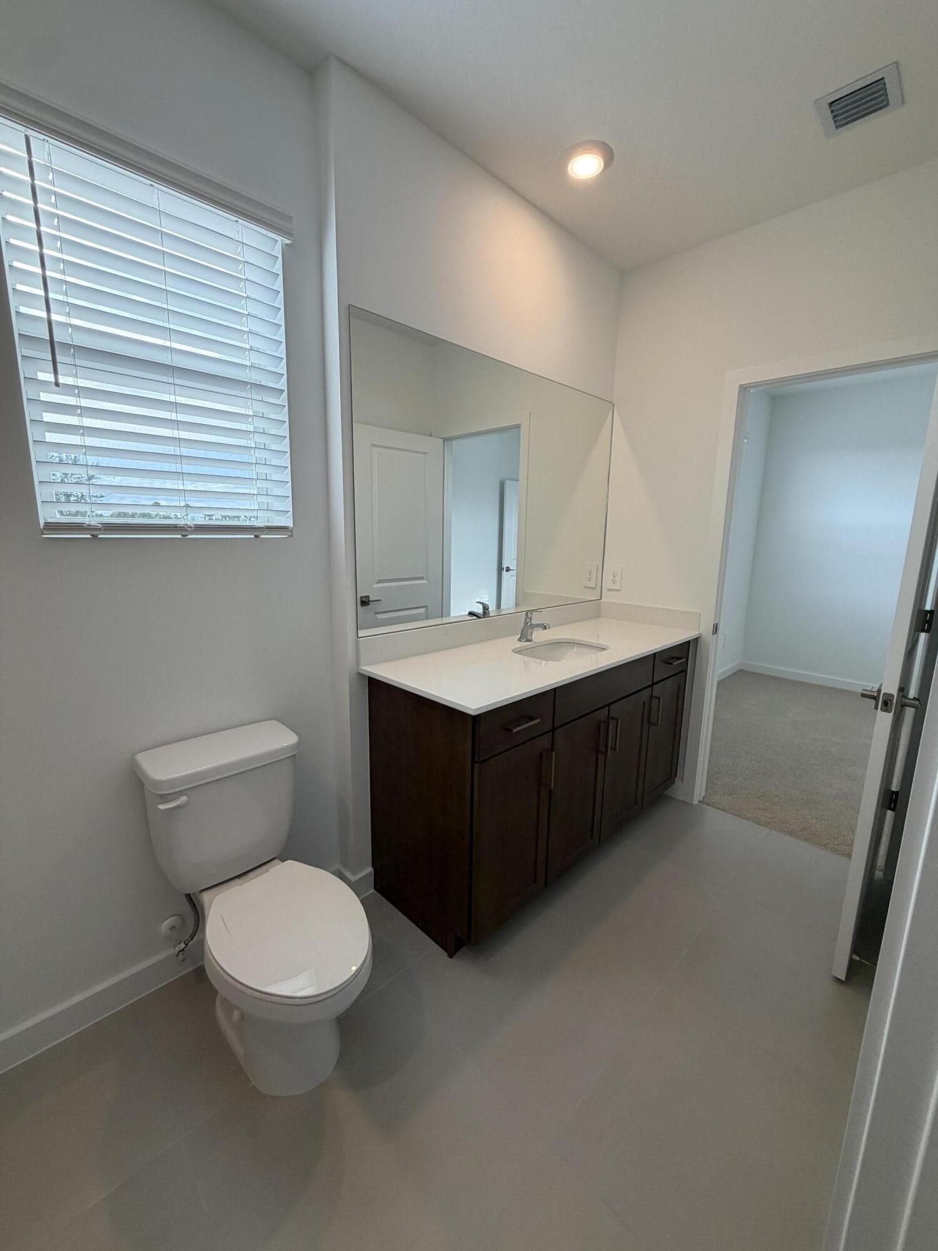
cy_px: 626
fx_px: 506
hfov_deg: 85.7
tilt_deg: -11.1
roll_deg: -0.9
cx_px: 469
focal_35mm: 14
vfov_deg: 102.1
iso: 100
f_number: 2.2
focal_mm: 2.22
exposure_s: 1/120
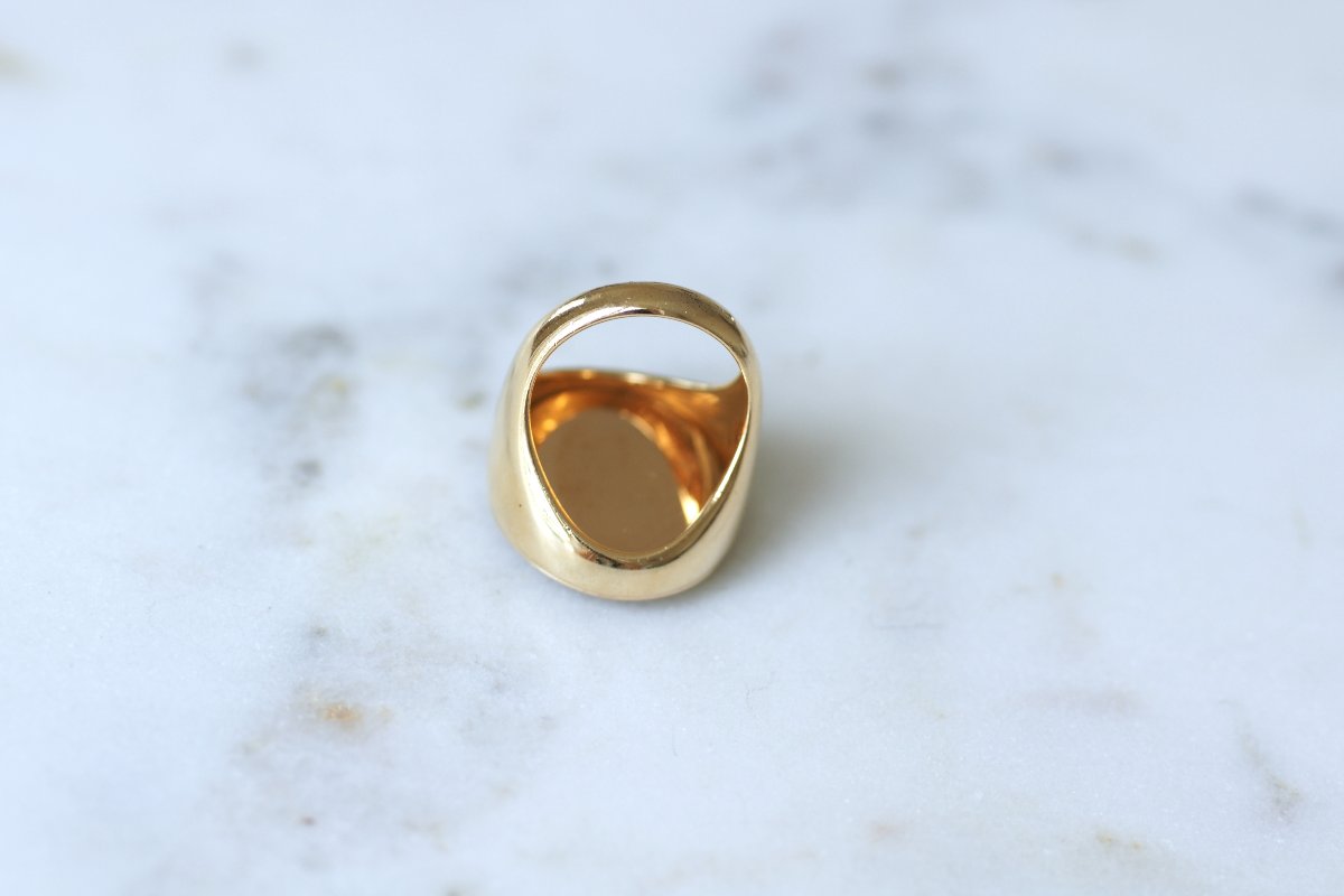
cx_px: 672
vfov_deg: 13.0
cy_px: 448
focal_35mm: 105
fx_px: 3920
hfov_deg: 19.5
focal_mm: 70
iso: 200
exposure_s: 1/125
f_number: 4
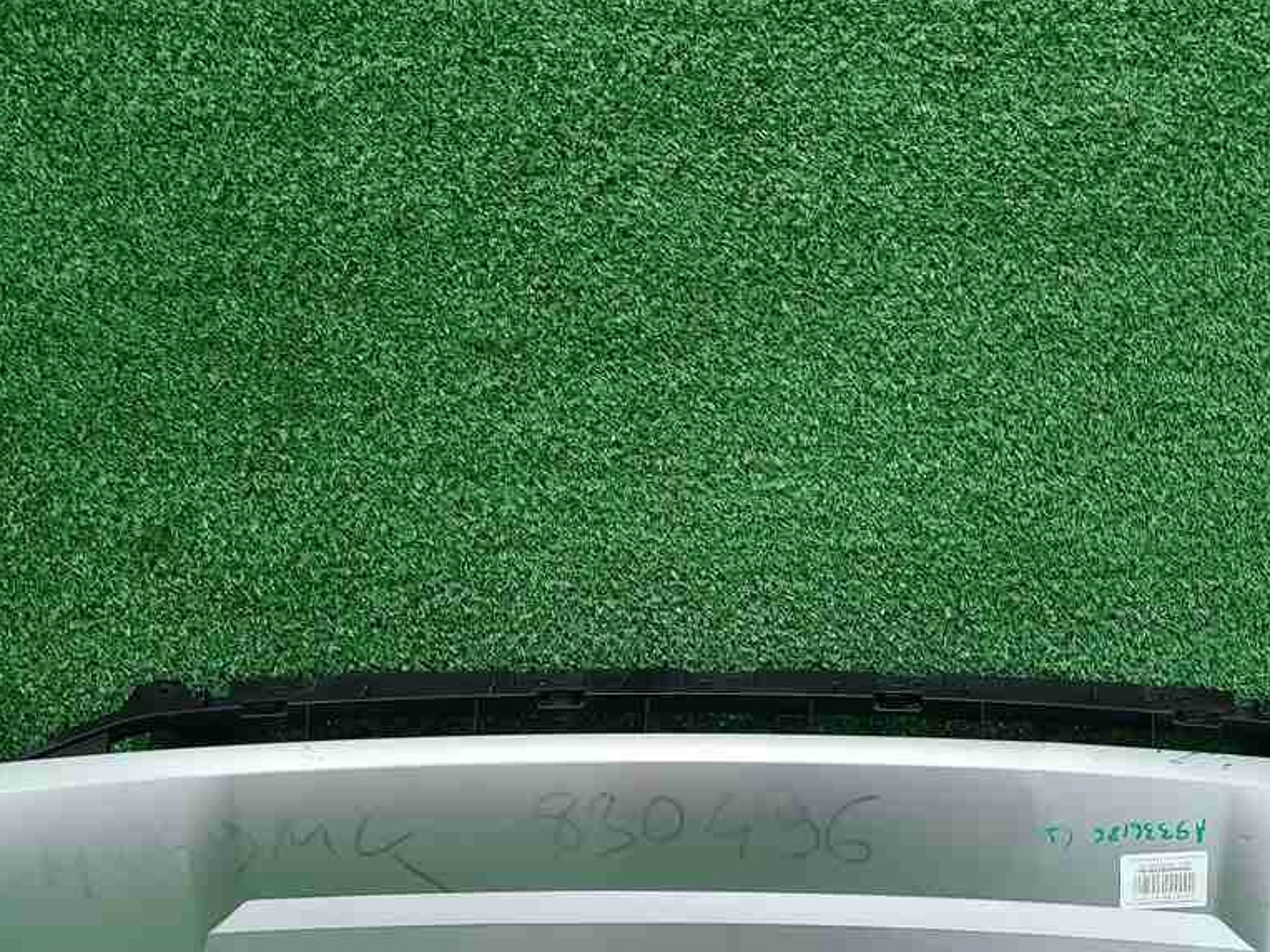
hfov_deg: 38.8
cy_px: 733
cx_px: 713
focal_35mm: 49
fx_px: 1798
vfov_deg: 29.1
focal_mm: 5.4
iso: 149
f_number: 1.8
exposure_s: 1/50
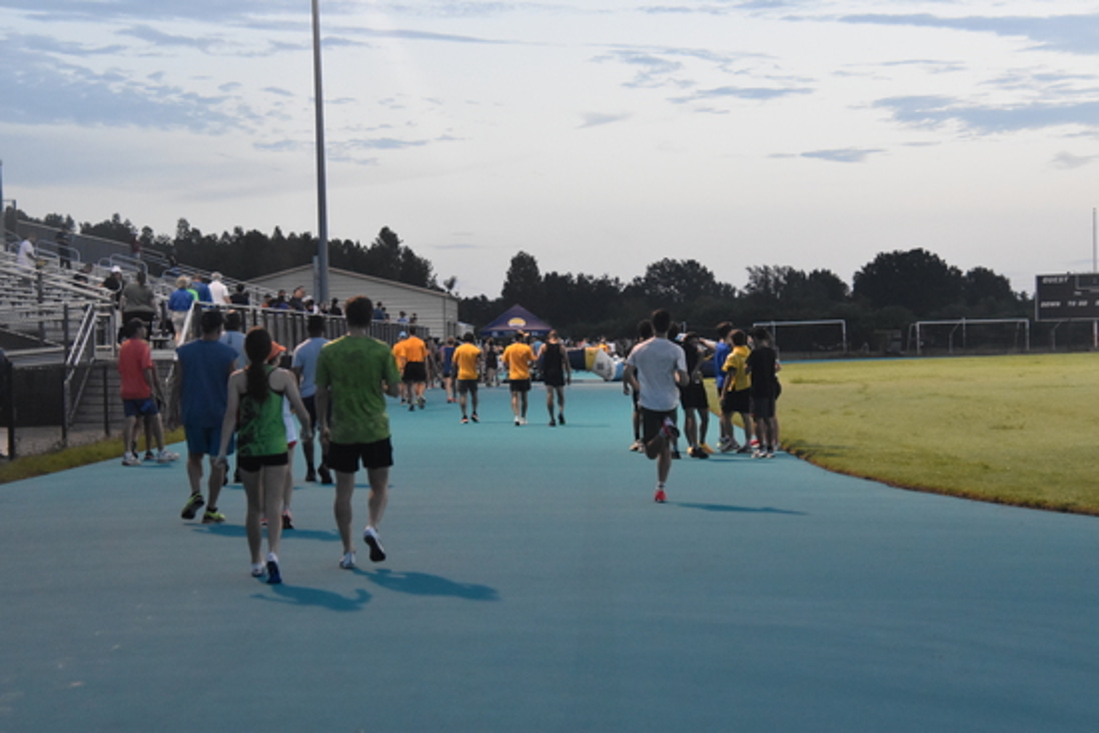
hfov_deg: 24.6
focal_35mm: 82
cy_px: 366
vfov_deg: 16.6
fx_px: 2519
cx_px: 550
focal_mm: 55
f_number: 4.5
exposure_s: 1/320
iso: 3200
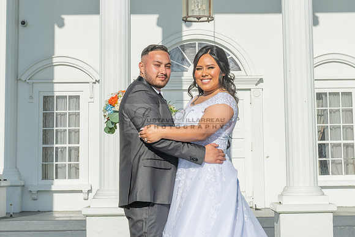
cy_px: 43
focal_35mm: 89
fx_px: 874
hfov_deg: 22.9
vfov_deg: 15.3
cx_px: 203
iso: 200
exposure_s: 1/200
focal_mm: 52
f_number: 16
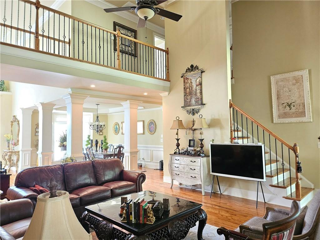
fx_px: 222
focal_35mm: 24
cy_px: 120
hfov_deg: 71.6
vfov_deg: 56.8
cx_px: 160
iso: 800
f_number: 1.8
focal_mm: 5
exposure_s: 1/24
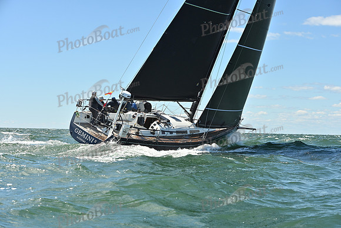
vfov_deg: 19.5
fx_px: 663
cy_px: 114
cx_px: 170
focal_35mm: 70
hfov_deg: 28.8
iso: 320
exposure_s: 1/1250
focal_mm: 70
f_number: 7.1
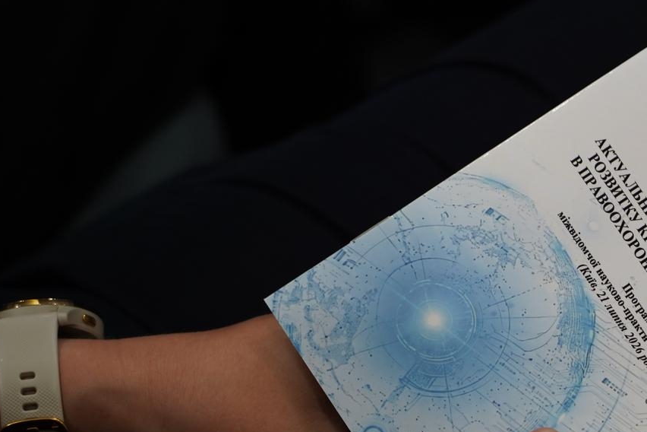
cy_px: 263
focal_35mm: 183
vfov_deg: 7.5
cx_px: 548
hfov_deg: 11.2
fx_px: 3289
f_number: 4
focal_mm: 104
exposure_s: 1/160
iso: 1250
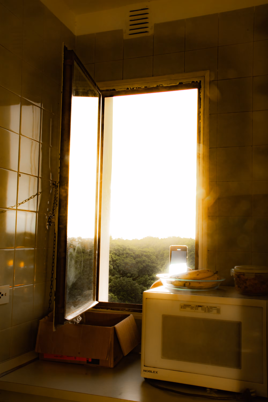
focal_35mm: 39
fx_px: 435
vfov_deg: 49.6
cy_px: 201
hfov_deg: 34.2
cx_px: 134
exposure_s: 20
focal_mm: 26
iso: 100
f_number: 25
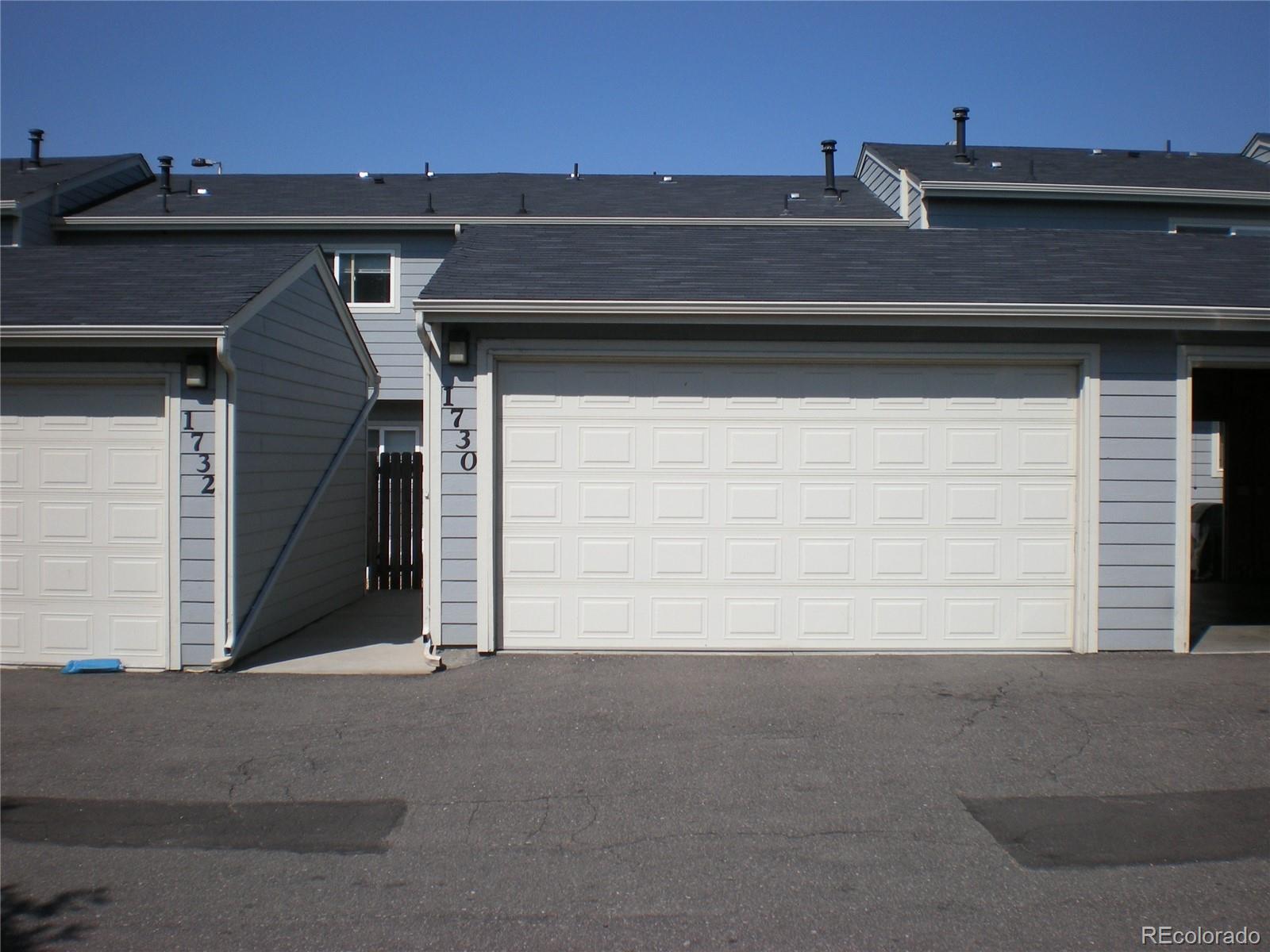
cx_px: 635
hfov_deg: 49.0
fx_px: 1394
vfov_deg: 37.7
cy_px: 476
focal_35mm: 38
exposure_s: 1/624
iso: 64
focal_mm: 6.3
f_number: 4.6
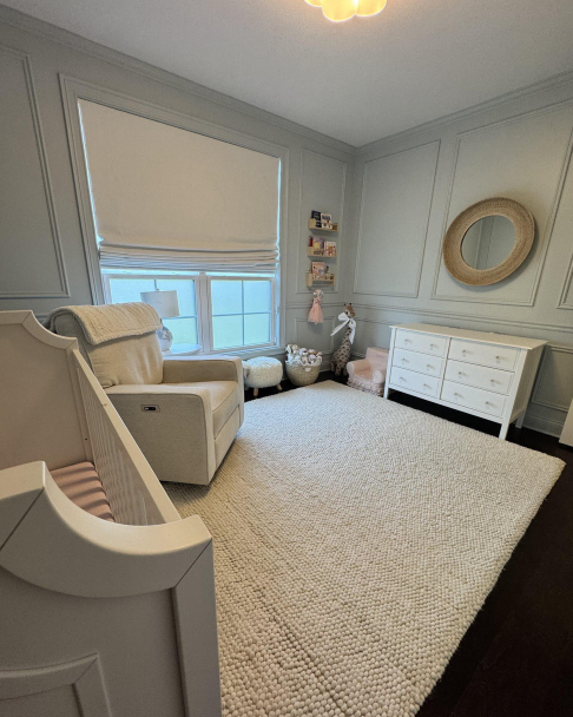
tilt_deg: -17.2
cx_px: 283
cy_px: 372
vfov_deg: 96.8
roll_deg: -1.7
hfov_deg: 84.0
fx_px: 318
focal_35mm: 15
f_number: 2.2
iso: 125
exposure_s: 1/120
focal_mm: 2.22
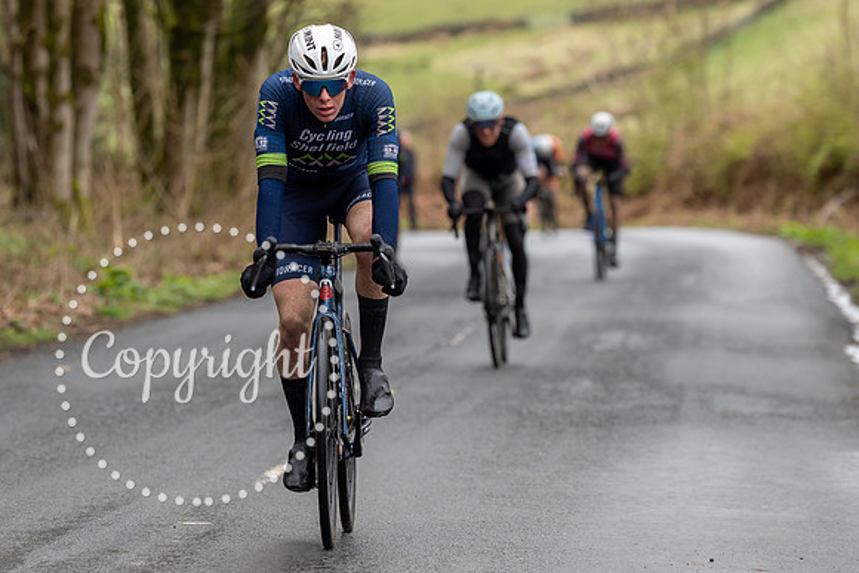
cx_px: 349
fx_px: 6179
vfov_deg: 5.3
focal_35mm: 259
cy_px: 128
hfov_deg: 8.0
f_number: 3.5
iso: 500
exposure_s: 1/1000
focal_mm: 148
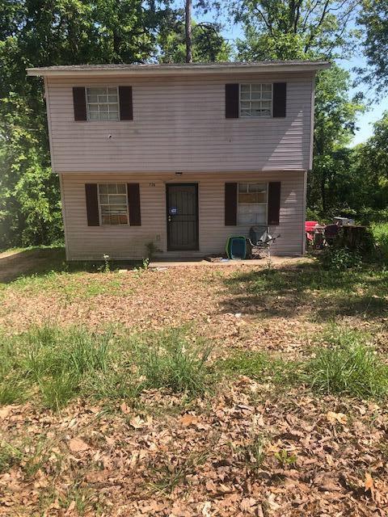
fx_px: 418
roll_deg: +0.6
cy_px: 258
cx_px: 194
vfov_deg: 63.4
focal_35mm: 28
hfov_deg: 49.7
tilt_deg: -11.3
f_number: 1.8
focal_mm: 3.99
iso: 20
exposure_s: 1/842
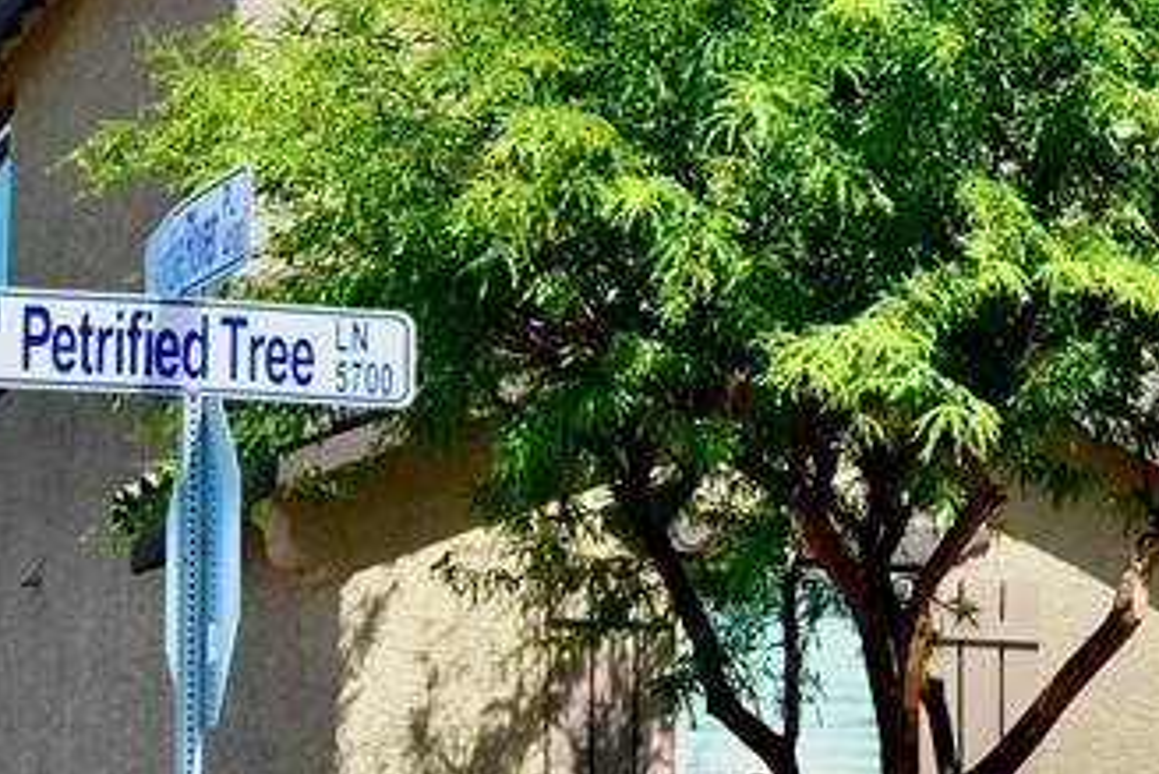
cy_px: 594
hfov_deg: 14.7
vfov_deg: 9.9
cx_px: 919
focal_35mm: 139
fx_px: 4477
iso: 220
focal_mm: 28
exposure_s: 1/500
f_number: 8
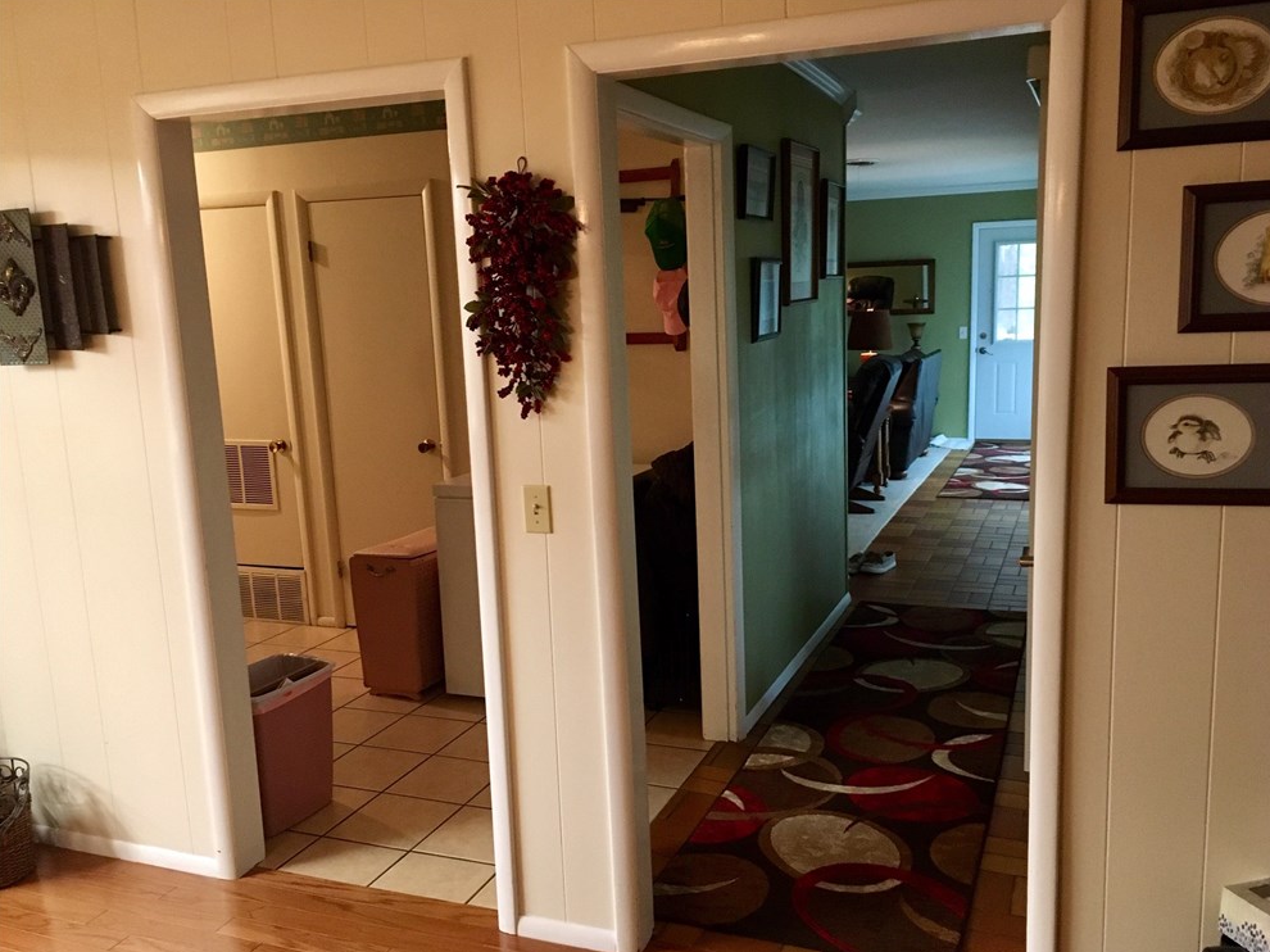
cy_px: 488
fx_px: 1100
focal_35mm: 30
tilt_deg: -10.5
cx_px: 654
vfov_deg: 46.8
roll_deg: +1.6
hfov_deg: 60.0
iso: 200
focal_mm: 4.15
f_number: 2.2
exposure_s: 1/30
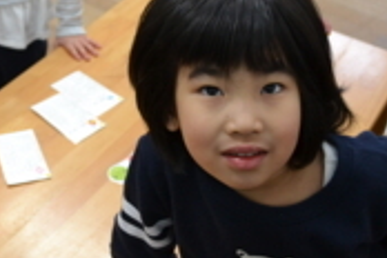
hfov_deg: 30.4
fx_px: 666
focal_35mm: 62
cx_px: 11
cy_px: 10
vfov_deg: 21.3
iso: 560
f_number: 3.5
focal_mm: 18
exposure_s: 1/60
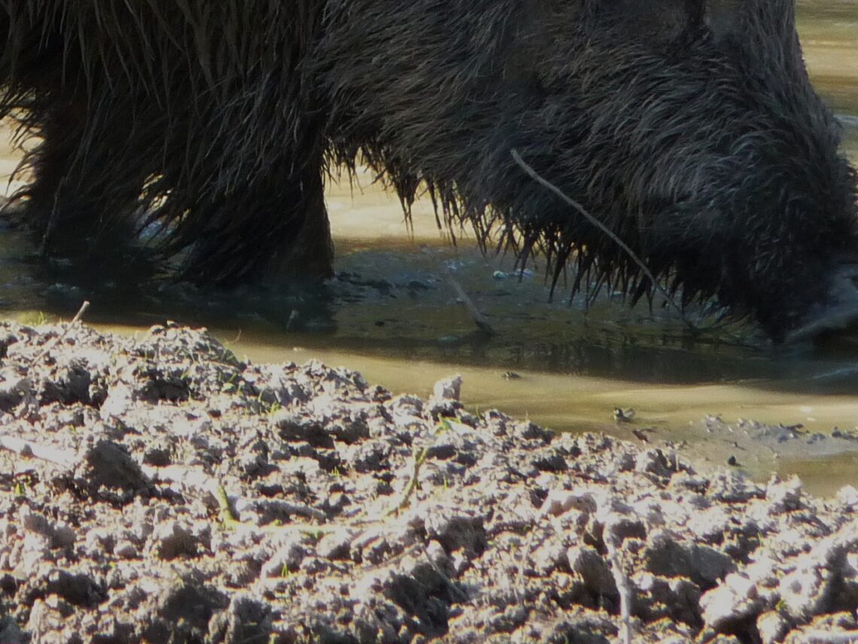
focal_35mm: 737
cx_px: 9
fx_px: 18267
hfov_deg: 2.7
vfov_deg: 2.0
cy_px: -189
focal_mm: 47
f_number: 4.9
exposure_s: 1/125
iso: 320
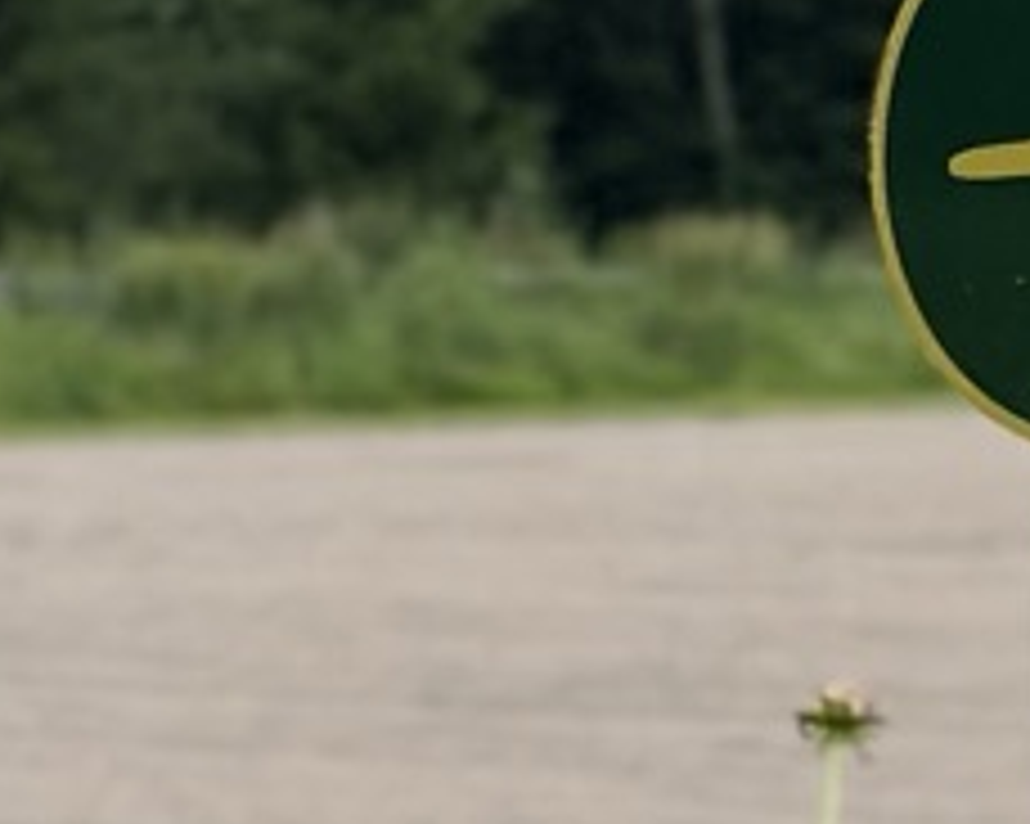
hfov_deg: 7.3
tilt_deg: -4.2
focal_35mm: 262
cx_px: 1520
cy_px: 779
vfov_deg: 5.9
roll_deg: +0.8
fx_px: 7983
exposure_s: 1/2597
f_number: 1.78
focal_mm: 6.86
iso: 80
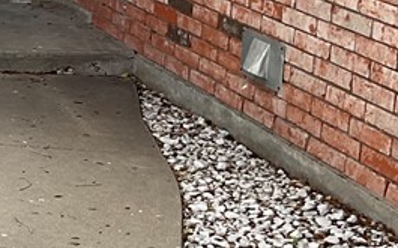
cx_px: -245
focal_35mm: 119
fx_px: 1289
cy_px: -32
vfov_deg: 10.8
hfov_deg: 15.7
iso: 16
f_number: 1.8
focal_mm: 3
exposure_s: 1/360
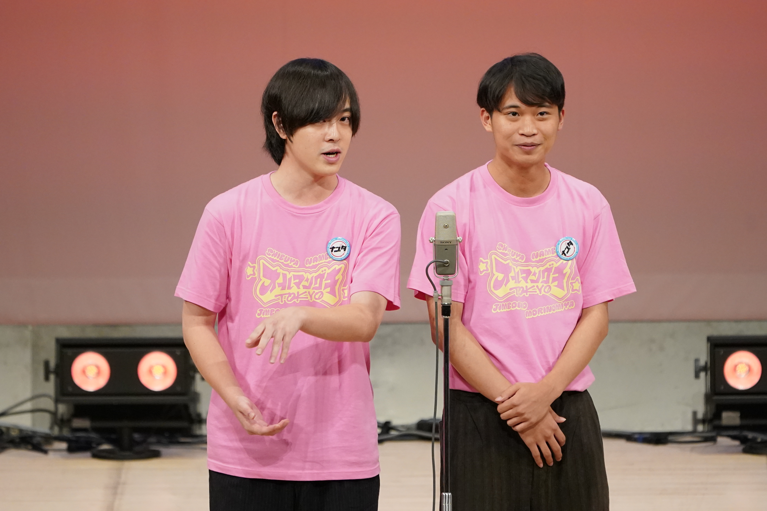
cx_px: 384
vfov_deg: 2.3
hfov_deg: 3.4
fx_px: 12782
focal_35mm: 600
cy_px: 256
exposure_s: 1/250
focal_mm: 400
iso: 5000
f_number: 5.6
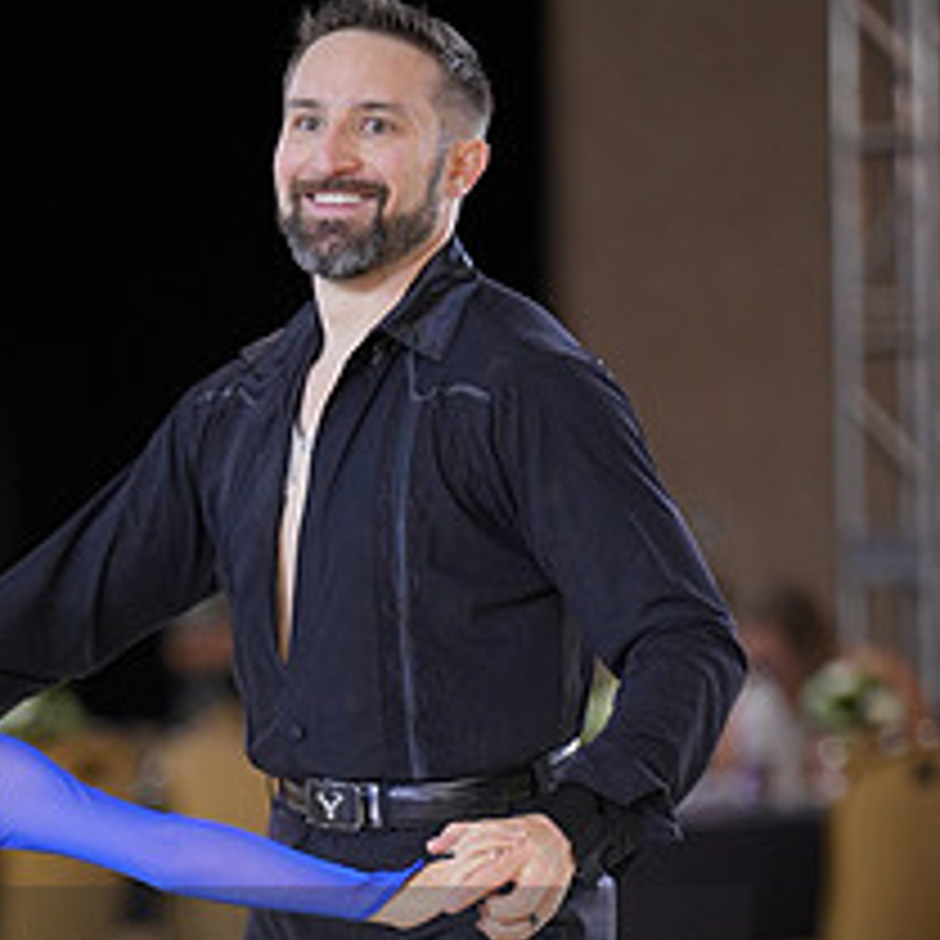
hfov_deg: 6.9
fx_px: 7834
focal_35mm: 255
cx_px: 133
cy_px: 1039
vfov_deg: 6.8
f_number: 2
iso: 640
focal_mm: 108
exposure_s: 1/500
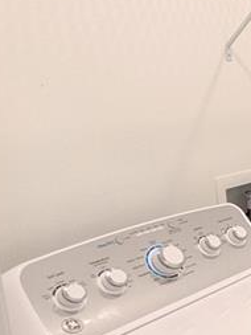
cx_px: 499
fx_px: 551
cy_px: 203
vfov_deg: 33.6
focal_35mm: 57
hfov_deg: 17.9
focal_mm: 2.02
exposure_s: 1/40
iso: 50
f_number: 1.7
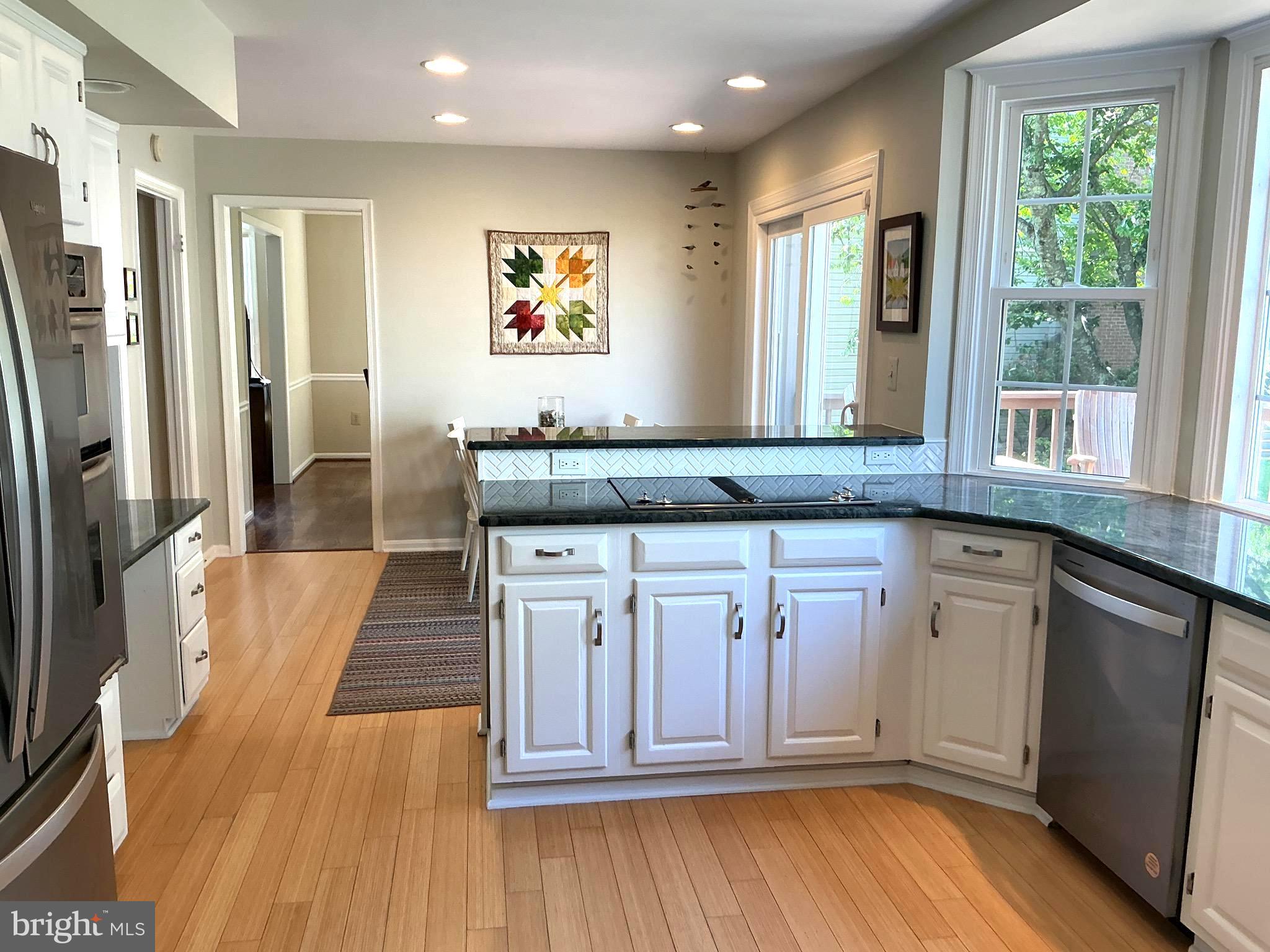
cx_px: 635
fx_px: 1064
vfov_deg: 48.2
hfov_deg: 61.7
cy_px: 476
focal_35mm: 29
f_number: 1.8
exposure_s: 1/120
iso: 50
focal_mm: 3
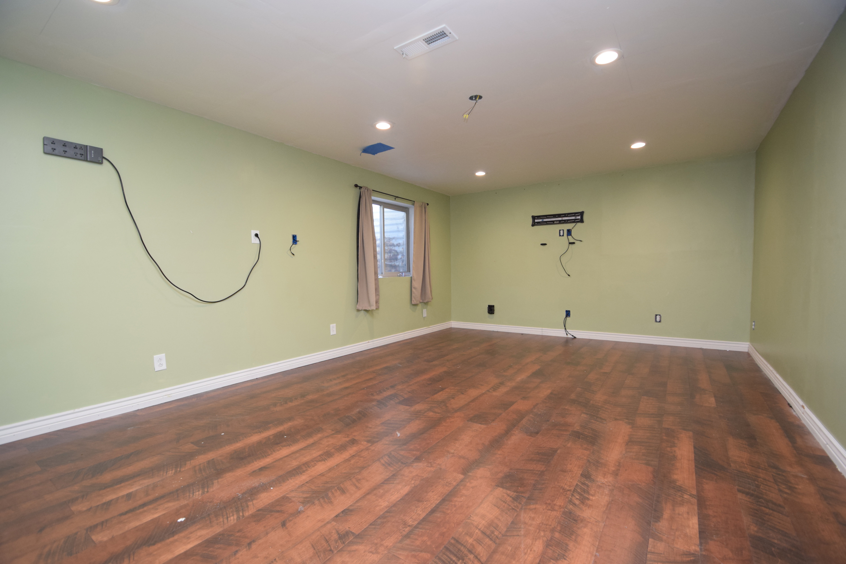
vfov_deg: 77.3
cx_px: 423
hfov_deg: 100.4
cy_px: 282
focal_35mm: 15
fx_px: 352
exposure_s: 1/60
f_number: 3.5
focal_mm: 10
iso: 800
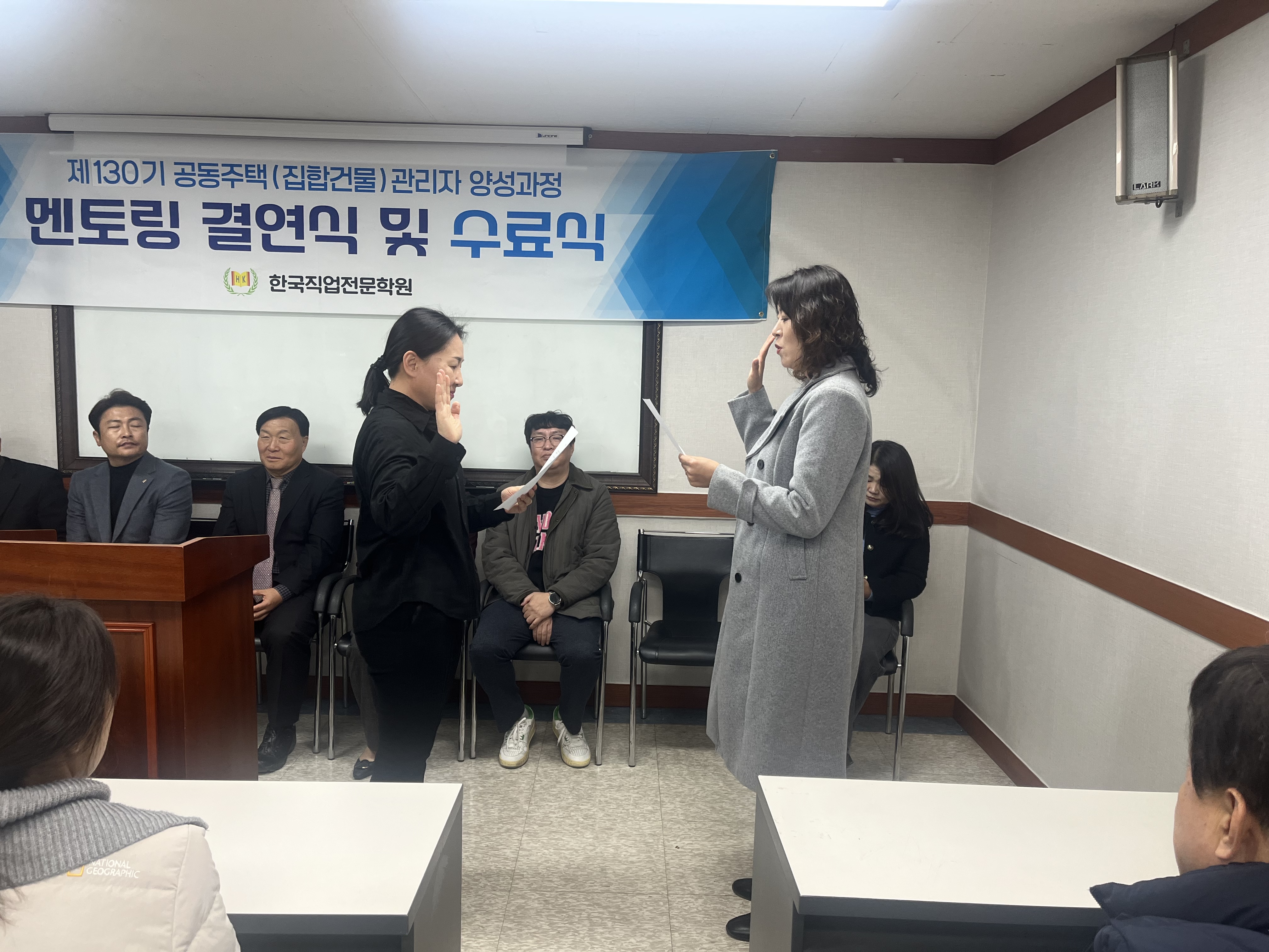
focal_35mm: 26
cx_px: 634
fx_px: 953
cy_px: 476
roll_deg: -2.2
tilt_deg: -6.4
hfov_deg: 67.3
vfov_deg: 53.1
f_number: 1.6
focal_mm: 5.1
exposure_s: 1/120
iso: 125
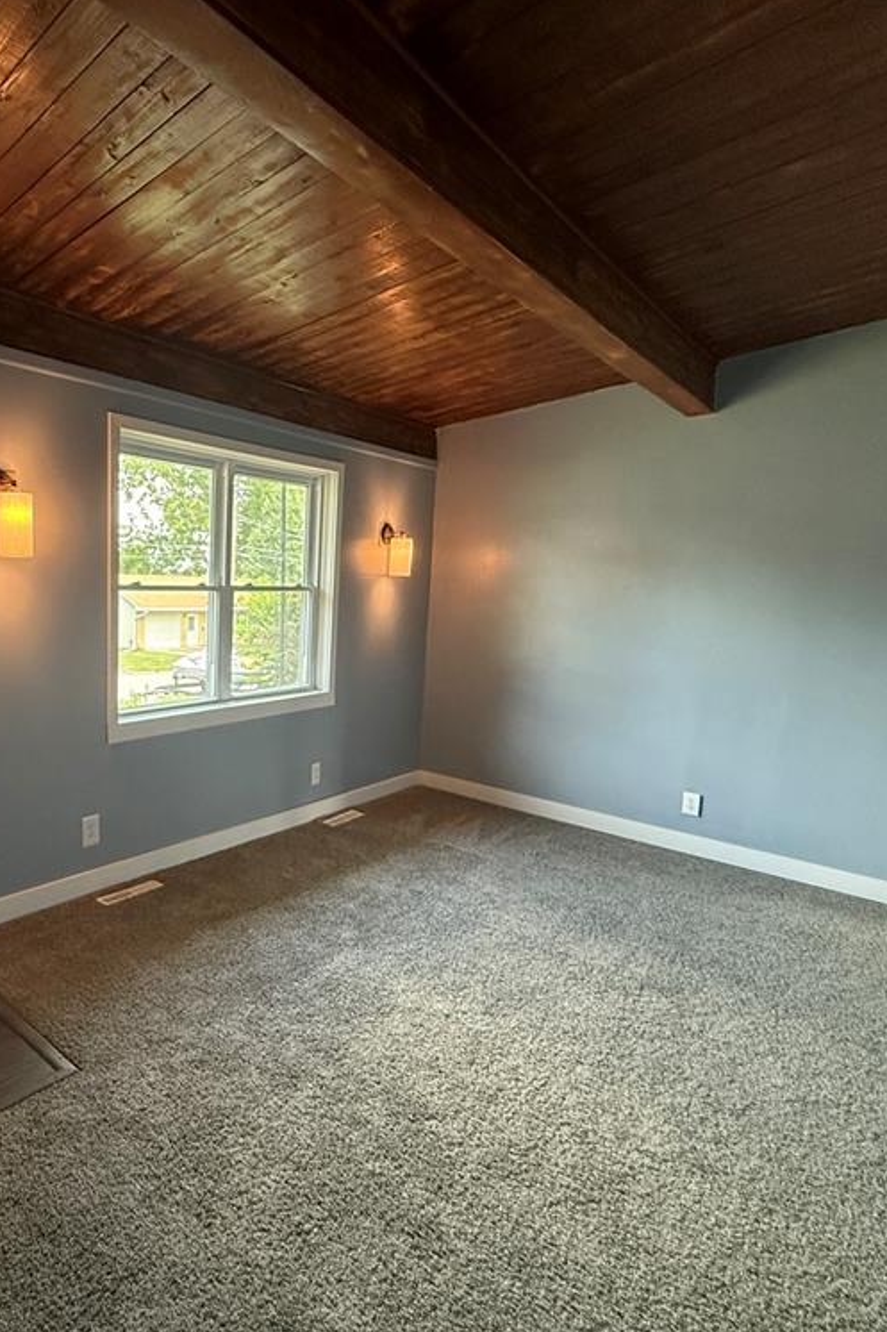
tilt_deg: -5.8
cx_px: 209
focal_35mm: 20
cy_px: 664
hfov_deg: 58.3
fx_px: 739
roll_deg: -0.7
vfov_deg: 84.0
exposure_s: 1/120
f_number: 2.2
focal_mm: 2.22
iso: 400
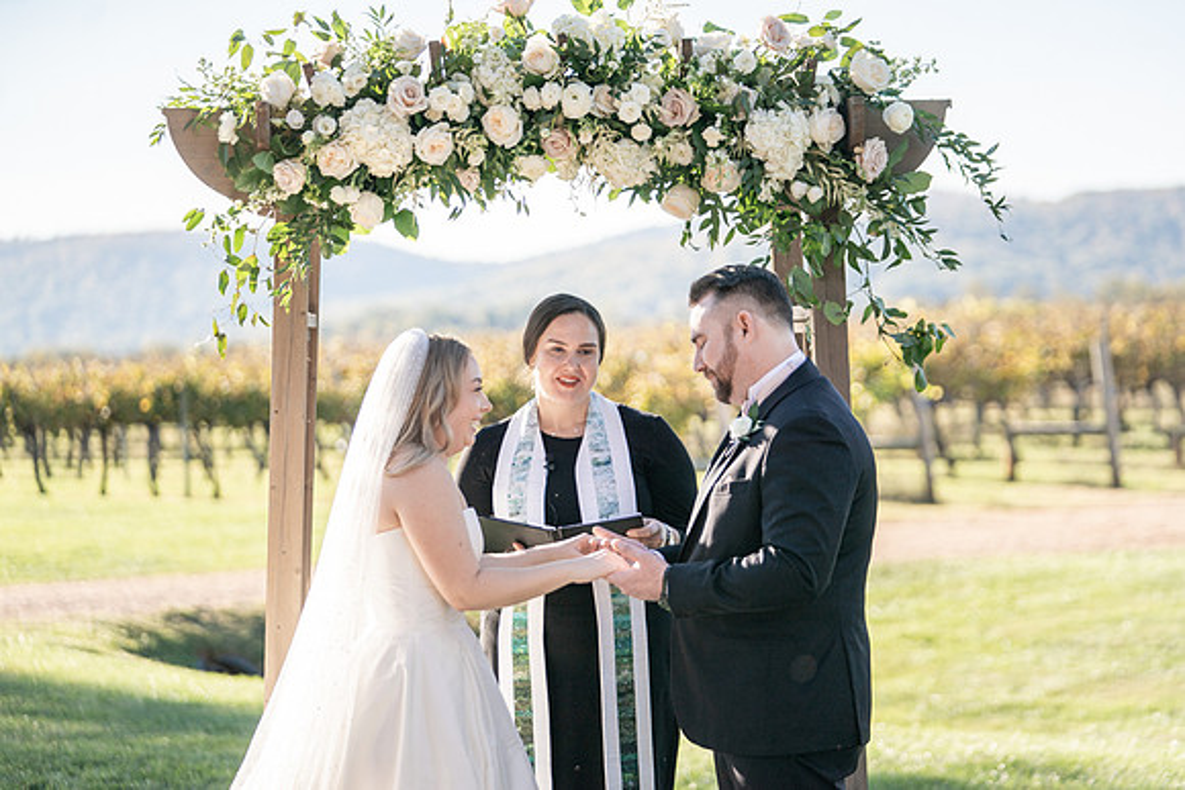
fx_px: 3386
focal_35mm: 103
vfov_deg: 13.3
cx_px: 592
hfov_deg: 19.9
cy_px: 395
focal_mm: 101
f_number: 2.8
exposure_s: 1/1250
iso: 100
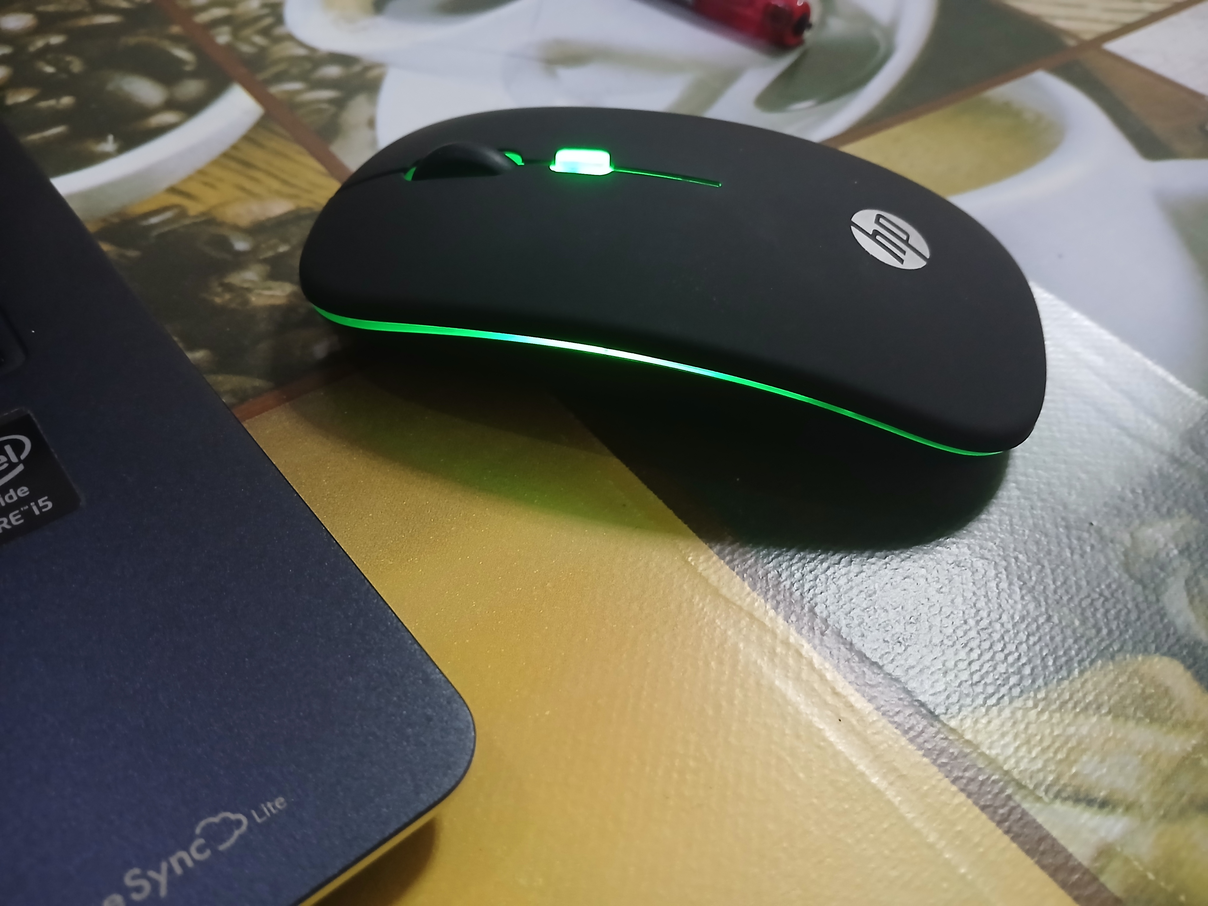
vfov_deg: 53.1
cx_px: 604
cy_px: 453
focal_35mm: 26
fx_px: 907
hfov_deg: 67.3
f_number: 1.8
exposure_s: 1/25
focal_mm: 3.98
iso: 500
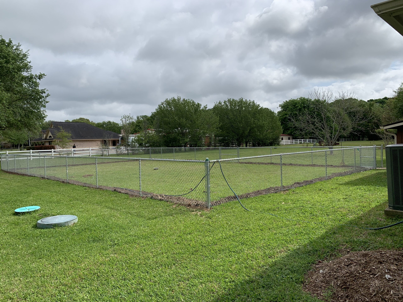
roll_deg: +0.6
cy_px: 151
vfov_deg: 53.1
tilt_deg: -1.9
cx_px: 202
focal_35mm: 26
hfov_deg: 67.3
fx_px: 303
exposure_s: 1/3401
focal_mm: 4.25
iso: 25
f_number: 1.8
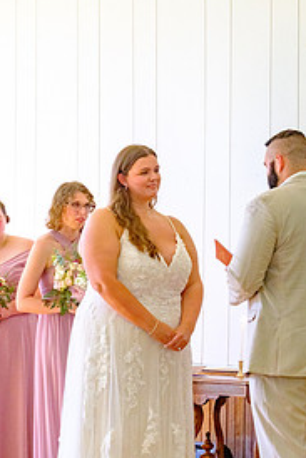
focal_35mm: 128
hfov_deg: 10.7
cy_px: 206
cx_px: 181
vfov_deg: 16.0
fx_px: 1630
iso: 1600
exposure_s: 1/100
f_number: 11
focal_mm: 52
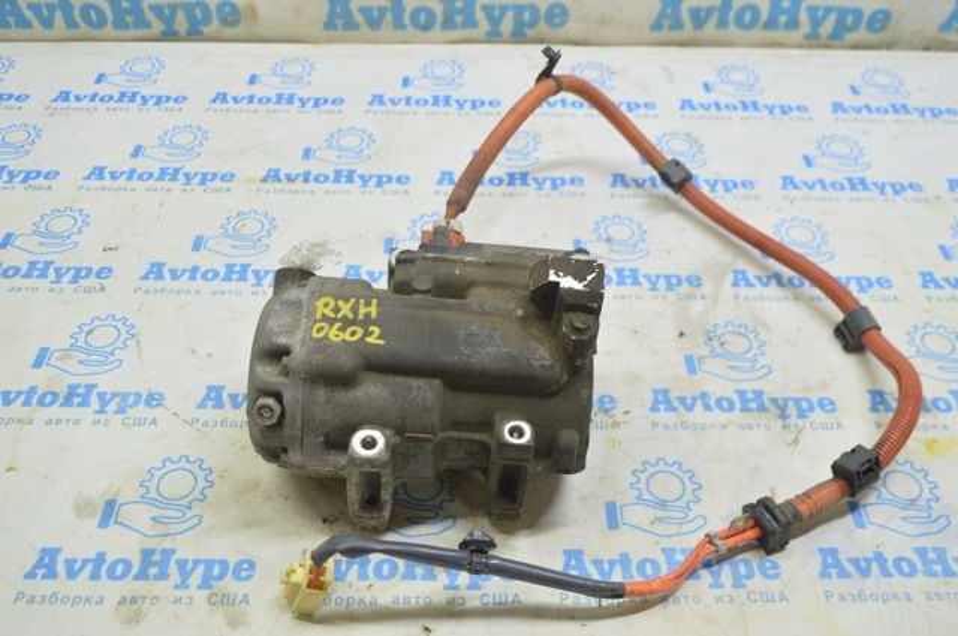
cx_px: 479
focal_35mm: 34
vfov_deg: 38.3
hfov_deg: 55.2
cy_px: 318
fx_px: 917
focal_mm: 23
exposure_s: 1/20
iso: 400
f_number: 5.6
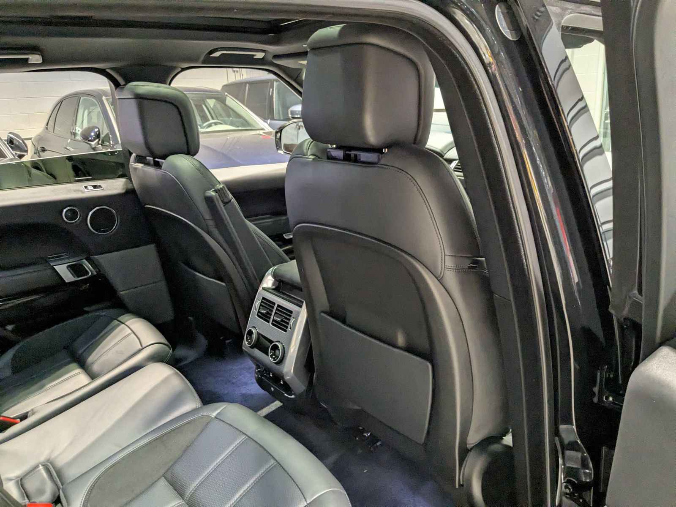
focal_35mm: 27
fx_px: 527
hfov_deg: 65.3
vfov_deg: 51.4
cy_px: 254
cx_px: 338
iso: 583
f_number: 1.73
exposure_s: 1/60
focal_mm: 4.38
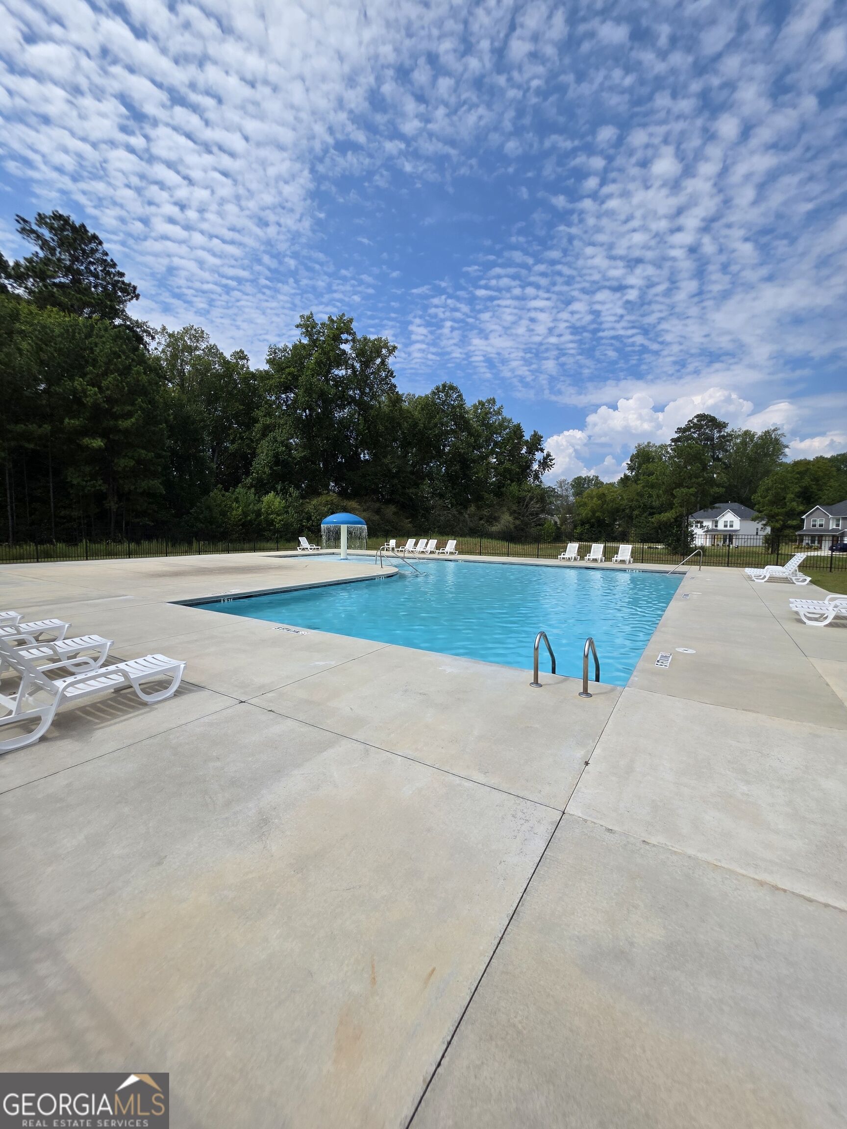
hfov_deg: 89.9
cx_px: 424
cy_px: 564
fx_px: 424
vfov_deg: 106.2
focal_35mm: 13
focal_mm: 2.2
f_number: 1.9
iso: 40
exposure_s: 1/4217
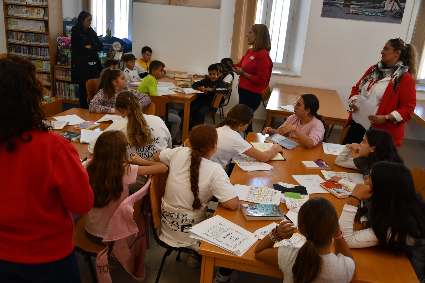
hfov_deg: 57.2
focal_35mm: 33
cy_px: 142
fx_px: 390
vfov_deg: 40.0
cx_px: 212
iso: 450
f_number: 3.8
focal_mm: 22
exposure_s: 1/250
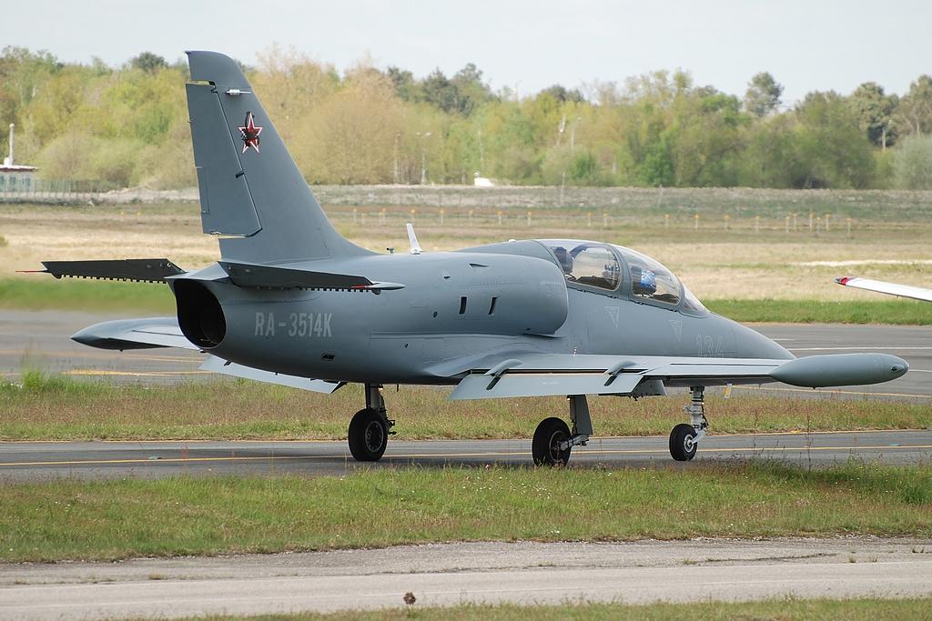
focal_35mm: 390
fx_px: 10097
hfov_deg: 5.3
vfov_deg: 3.5
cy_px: 310
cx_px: 466
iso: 100
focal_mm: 260
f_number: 5.6
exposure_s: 1/200
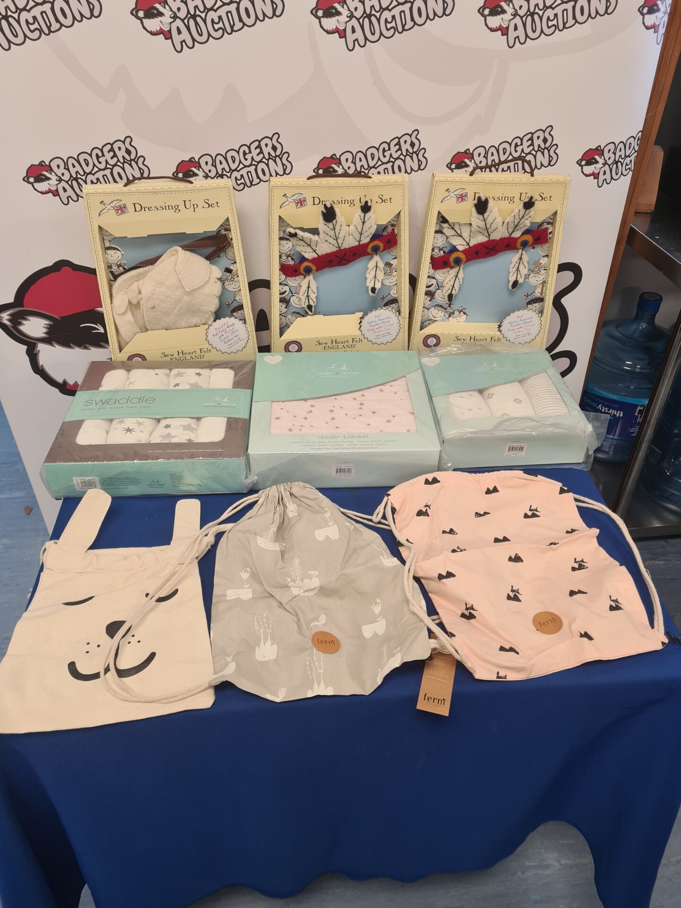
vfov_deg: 67.3
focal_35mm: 26
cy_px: 454
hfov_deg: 53.1
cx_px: 340
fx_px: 682
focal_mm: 5.4
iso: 100
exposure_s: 1/50
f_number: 1.8
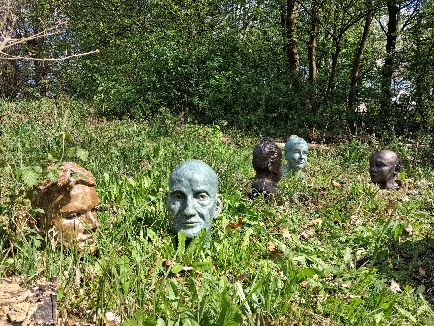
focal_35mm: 27
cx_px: 217
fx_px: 339
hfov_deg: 65.3
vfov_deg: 51.4
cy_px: 163
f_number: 1.8
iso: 20
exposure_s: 1/303
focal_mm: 4
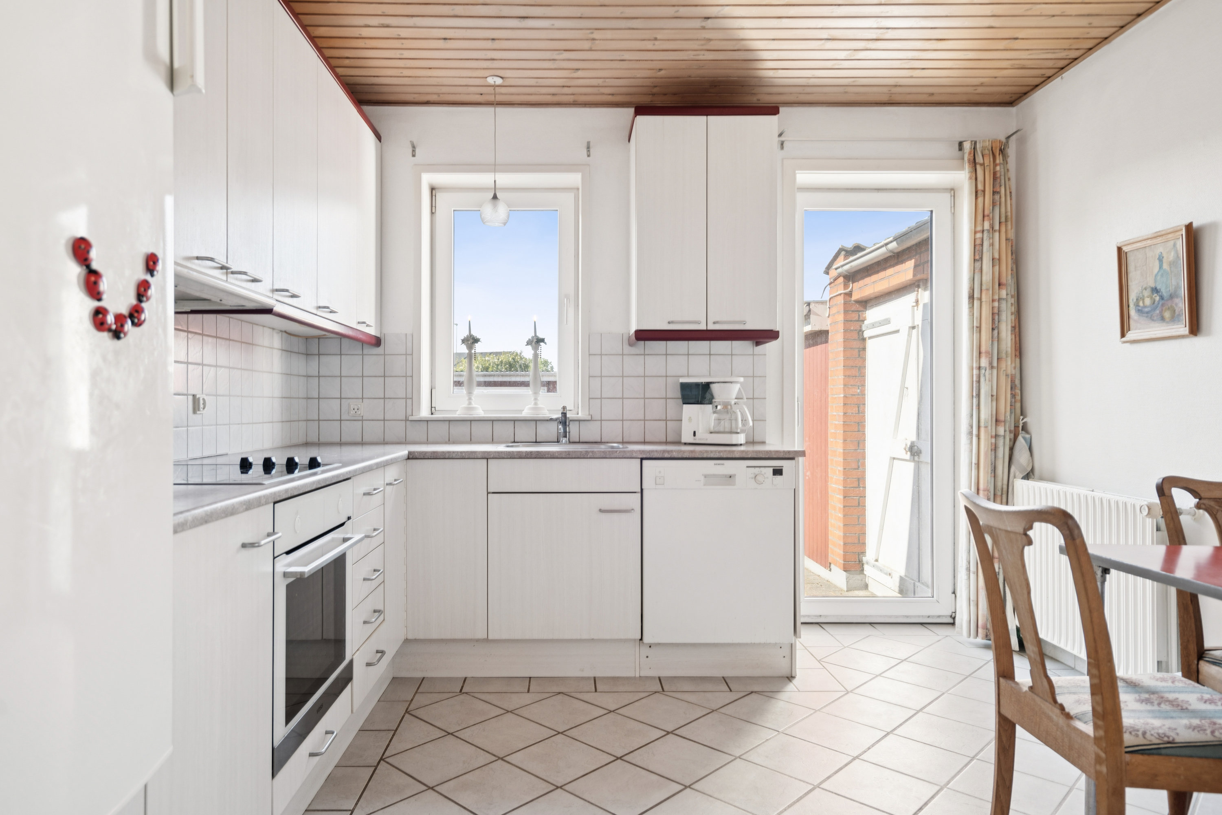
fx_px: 747
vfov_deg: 57.2
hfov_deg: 78.6
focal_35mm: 22
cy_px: 408
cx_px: 611
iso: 400
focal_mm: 22
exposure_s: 1/100
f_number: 7.1
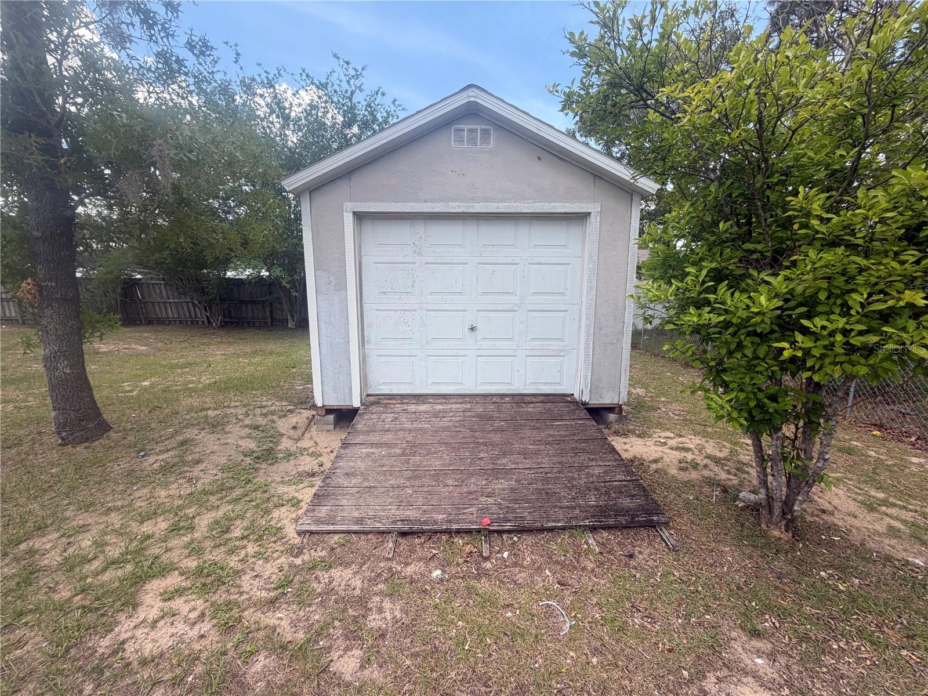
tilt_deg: -8.6
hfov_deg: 102.1
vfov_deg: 85.7
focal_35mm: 14
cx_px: 464
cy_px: 348
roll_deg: -0.3
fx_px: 375
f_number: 2.2
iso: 40
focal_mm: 2.22
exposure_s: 1/502
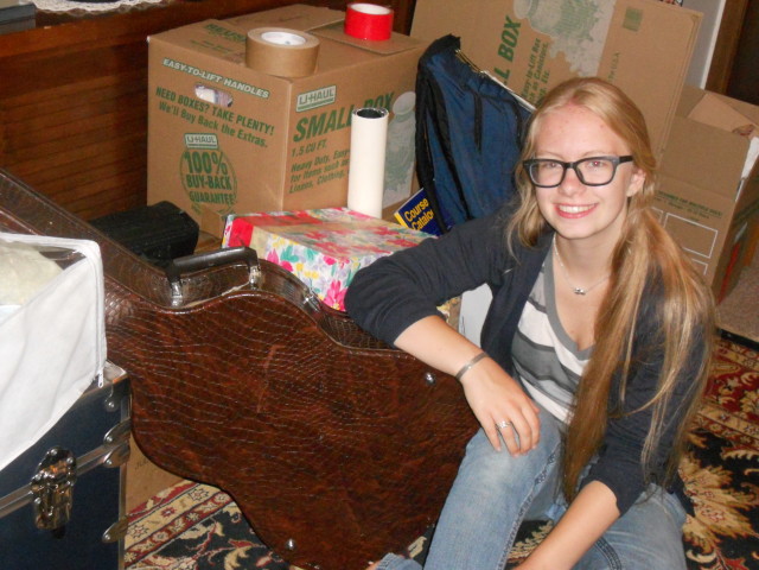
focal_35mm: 54
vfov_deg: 27.0
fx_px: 1184
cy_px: 285
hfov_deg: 35.5
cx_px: 380
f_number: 4.8
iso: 800
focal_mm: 9.8
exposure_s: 1/30
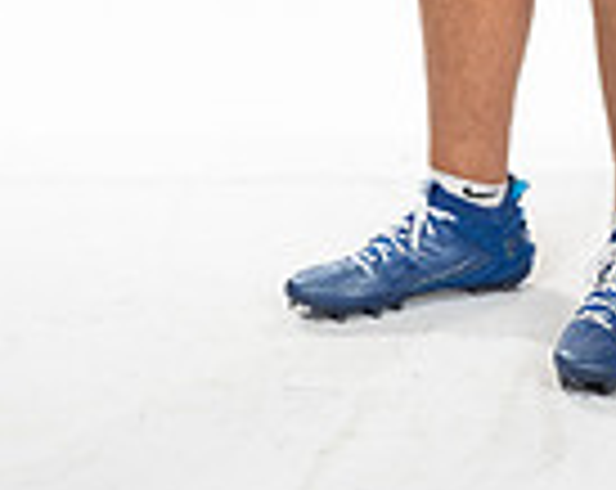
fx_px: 3147
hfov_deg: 11.2
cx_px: 454
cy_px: -481
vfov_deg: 8.5
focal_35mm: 173
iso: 800
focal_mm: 56
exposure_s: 1/320
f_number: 7.1
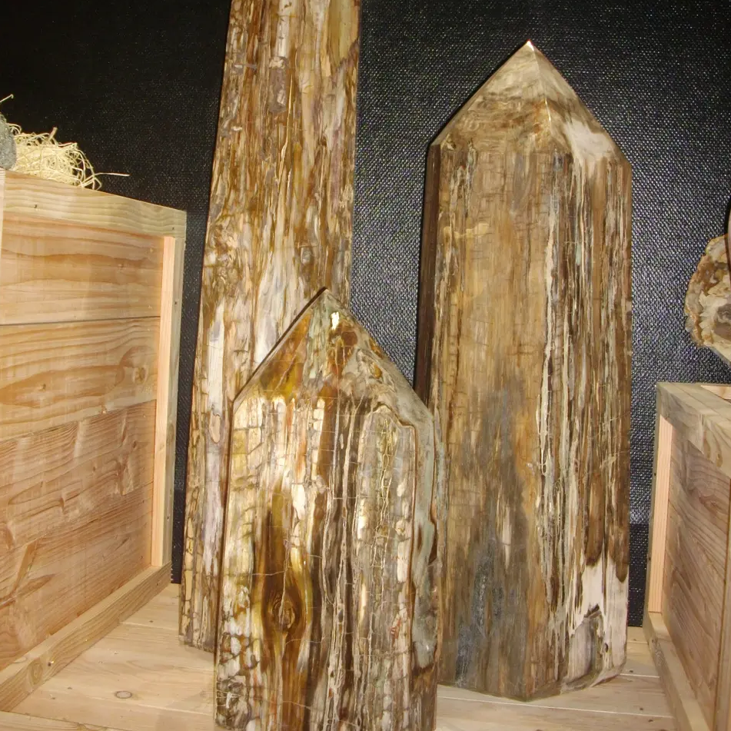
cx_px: 366
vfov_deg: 38.2
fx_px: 1051
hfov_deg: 38.3
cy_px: 301
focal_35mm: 44
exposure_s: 1/50
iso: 200
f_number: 2.8
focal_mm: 6.2
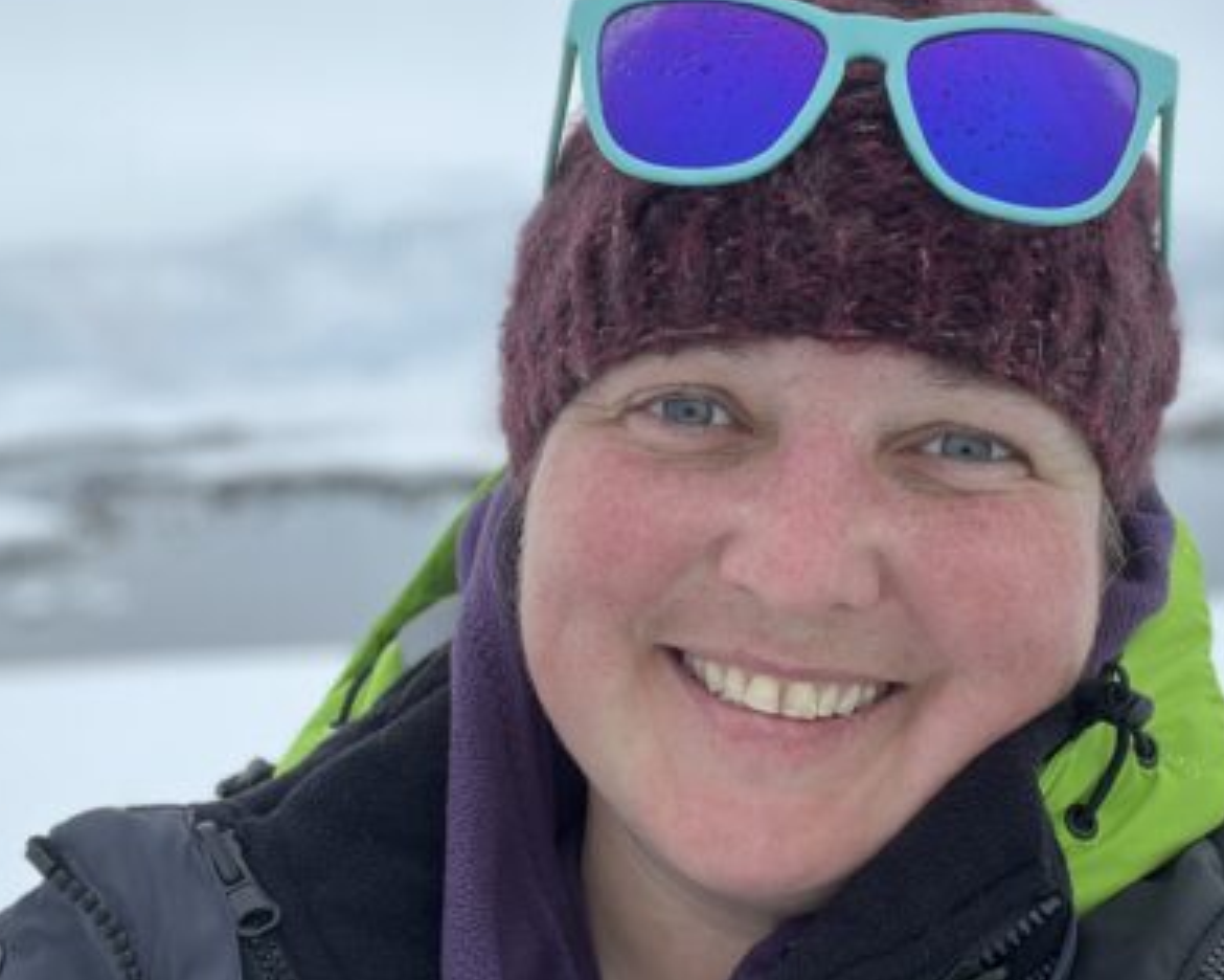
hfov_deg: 40.9
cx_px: 741
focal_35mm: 45
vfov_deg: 33.4
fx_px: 1630
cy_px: 506
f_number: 2.2
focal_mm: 2.71
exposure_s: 1/285
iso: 32
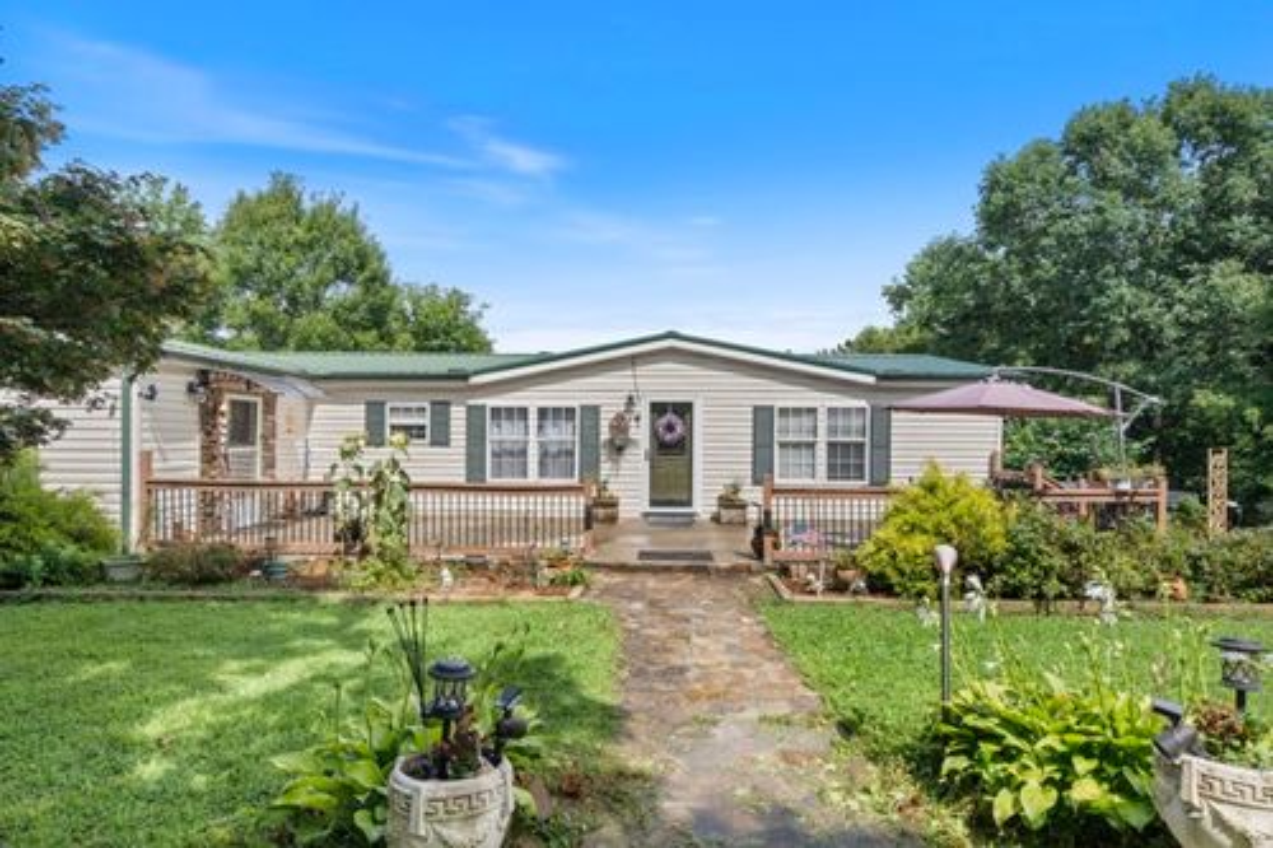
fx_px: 672
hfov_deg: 86.9
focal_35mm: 19
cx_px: 636
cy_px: 424
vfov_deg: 64.5
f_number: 9
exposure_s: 1/320
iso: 250
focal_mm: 19
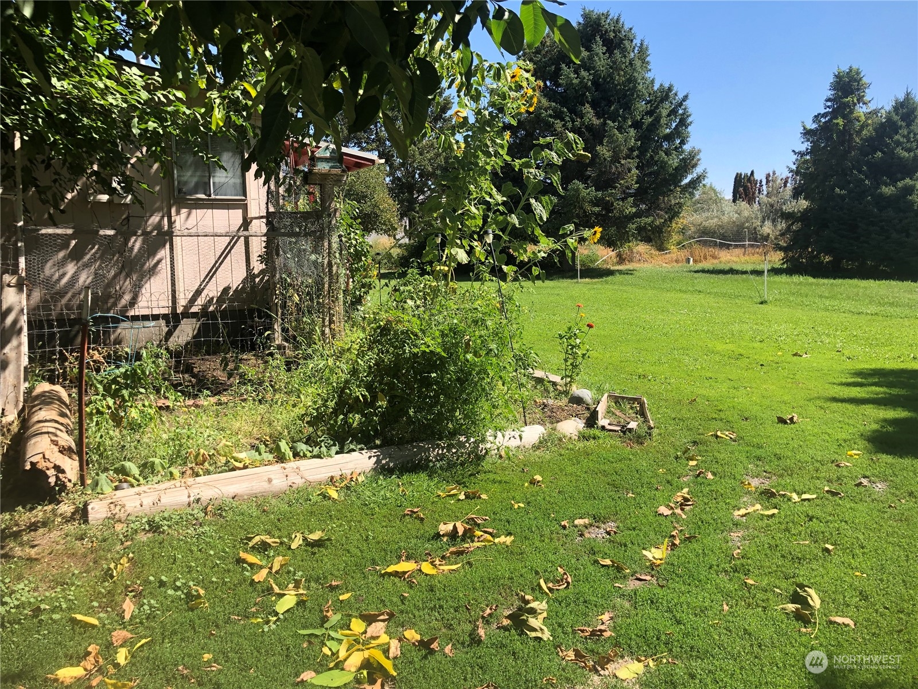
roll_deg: +2.2
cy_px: 344
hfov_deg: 63.4
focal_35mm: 28
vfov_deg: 49.7
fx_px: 743
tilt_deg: -8.0
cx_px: 459
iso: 20
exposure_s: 1/941
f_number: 1.8
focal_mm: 3.99
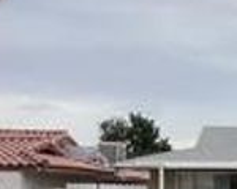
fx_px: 708
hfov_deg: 16.9
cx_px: 370
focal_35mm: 101
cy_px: 198
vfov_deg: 14.9
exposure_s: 1/1698
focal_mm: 3.3
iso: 25
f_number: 2.4
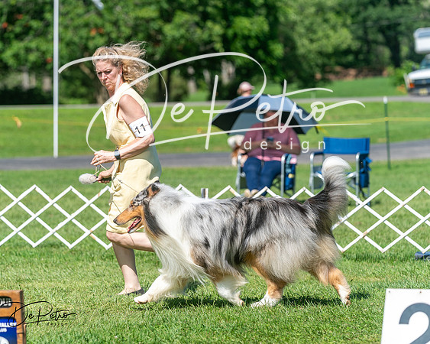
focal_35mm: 175
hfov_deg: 11.0
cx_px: 182
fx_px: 2232
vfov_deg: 8.8
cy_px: 152
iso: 80
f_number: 4
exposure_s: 1/1000
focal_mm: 137
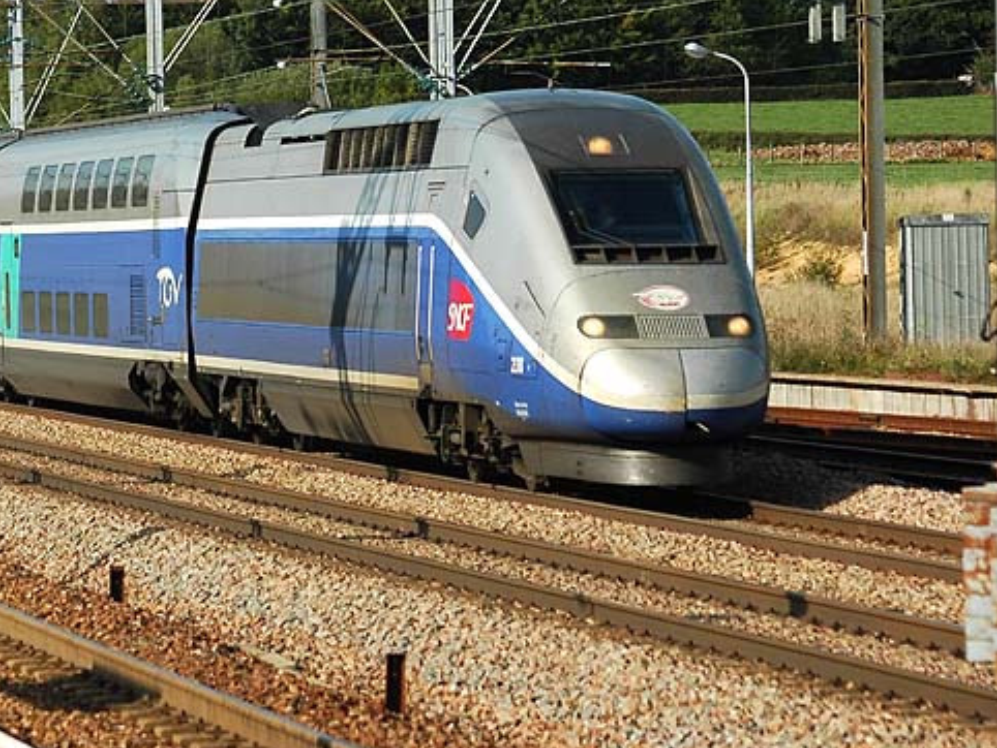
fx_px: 6887
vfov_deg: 6.2
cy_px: 248
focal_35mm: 239
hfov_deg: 8.3
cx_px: 180
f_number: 6.3
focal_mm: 100
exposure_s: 1/800
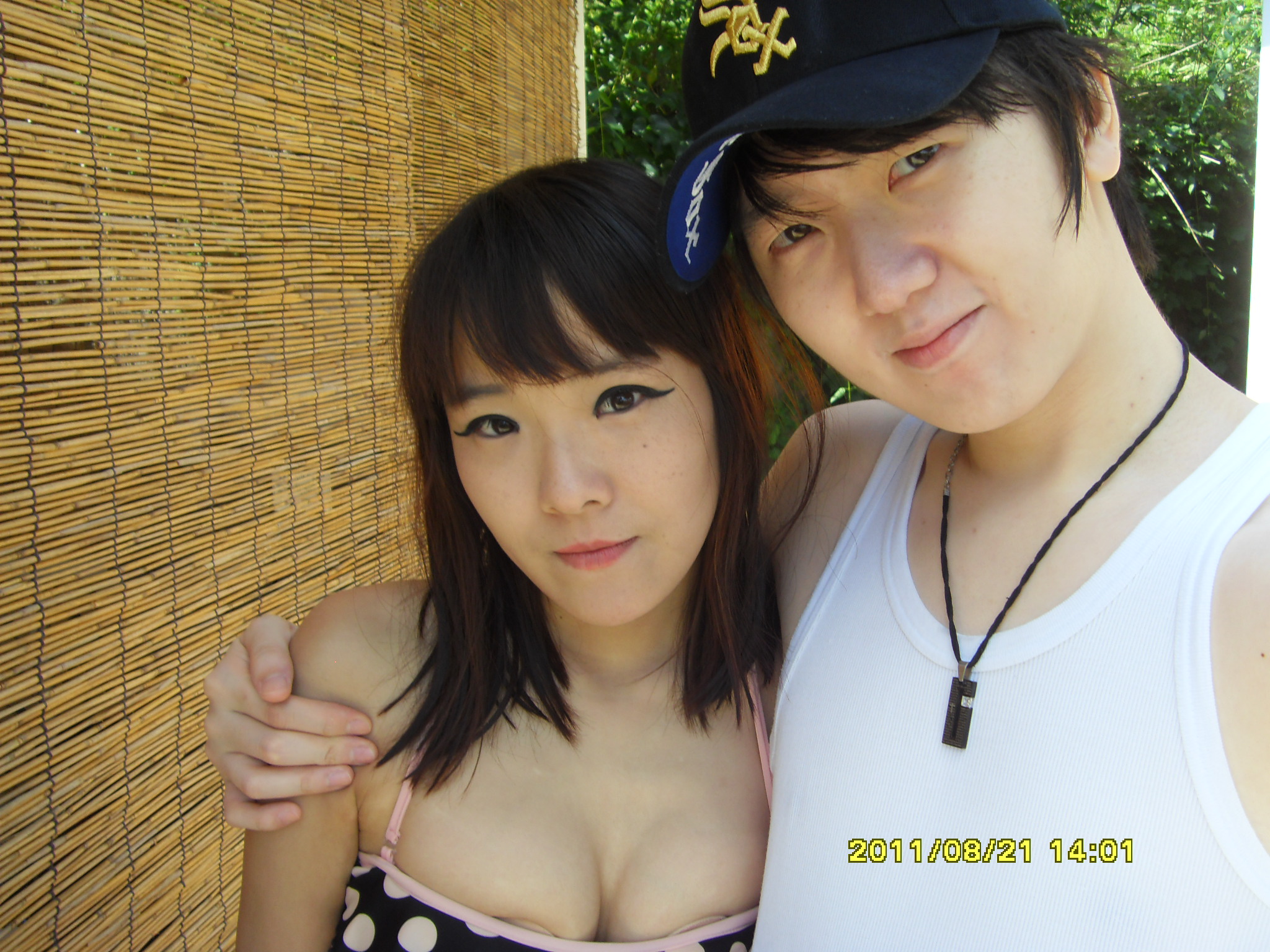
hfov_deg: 47.9
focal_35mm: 39
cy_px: 476
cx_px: 635
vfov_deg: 36.8
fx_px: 1431
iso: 80
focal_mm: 6.6
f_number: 3.5
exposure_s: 1/180
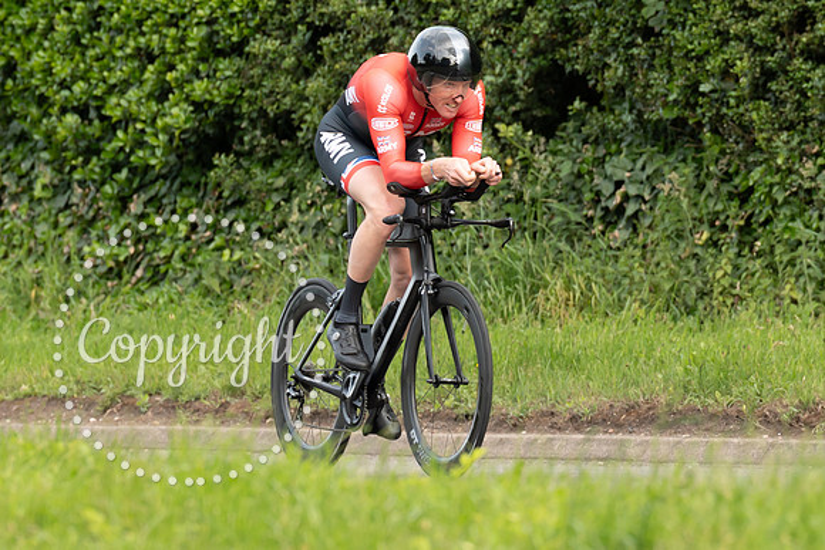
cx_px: 401
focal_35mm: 498
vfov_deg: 2.8
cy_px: 250
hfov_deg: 4.1
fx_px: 11426
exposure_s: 1/1000
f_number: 4
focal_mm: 200
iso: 500
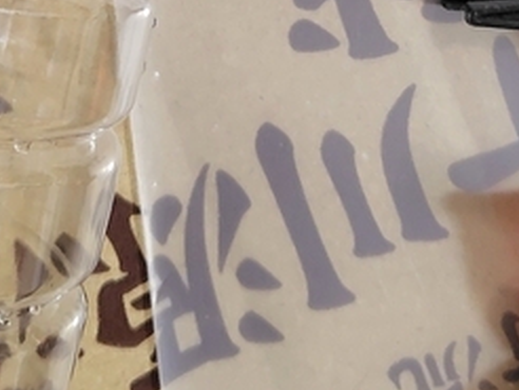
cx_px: 203
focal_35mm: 112
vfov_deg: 12.2
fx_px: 1681
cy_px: -312
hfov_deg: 17.5
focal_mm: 5.6
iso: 631
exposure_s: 1/50
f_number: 1.9
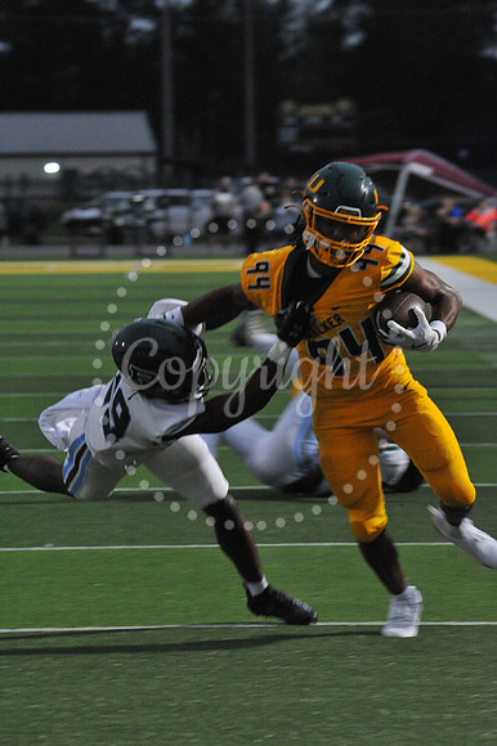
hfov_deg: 4.9
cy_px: 373
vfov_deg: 7.4
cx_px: 248
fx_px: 5805
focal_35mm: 280
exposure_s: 1/200
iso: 6400
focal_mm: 280
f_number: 11
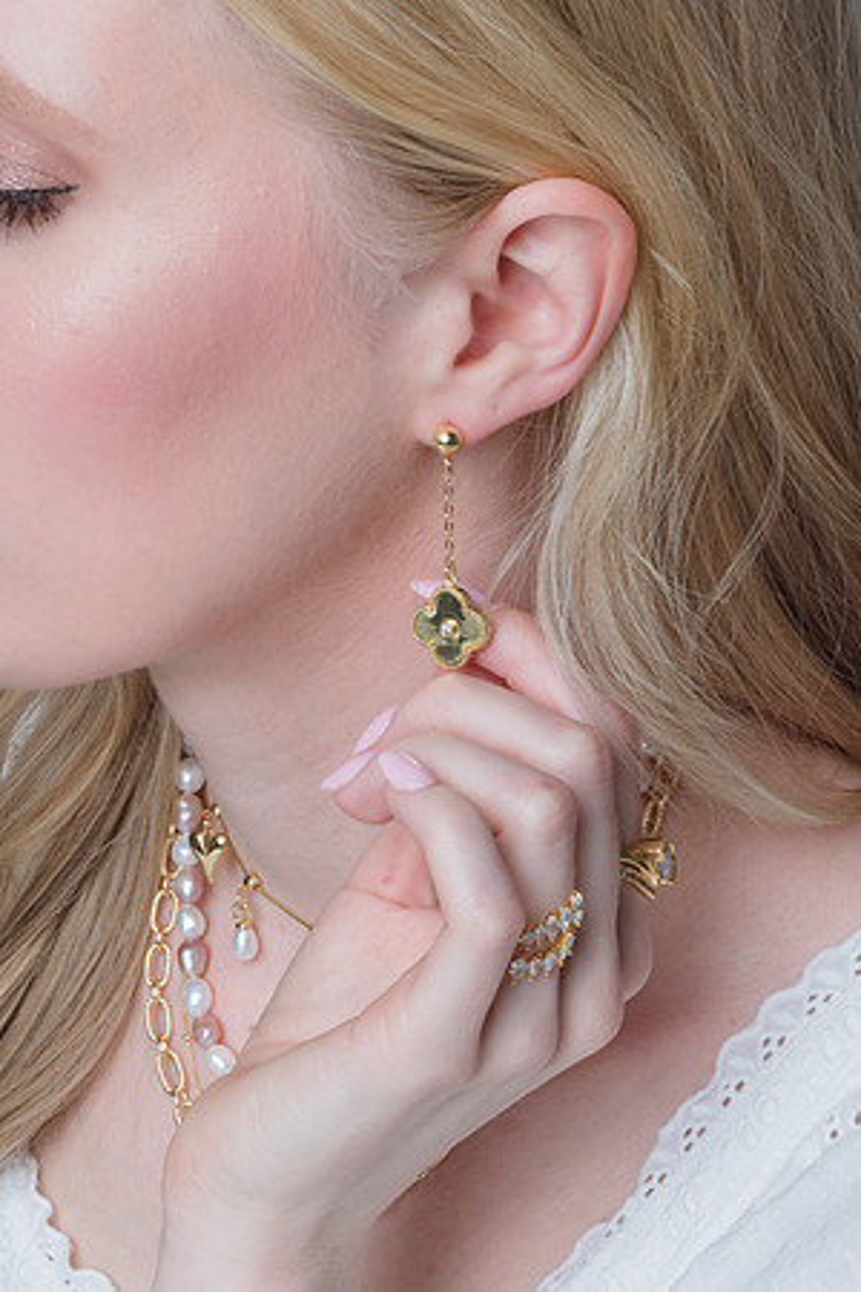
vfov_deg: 19.5
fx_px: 3767
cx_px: 430
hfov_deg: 13.0
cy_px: 646
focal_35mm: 105
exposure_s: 1/160
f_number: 32
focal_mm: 105
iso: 320
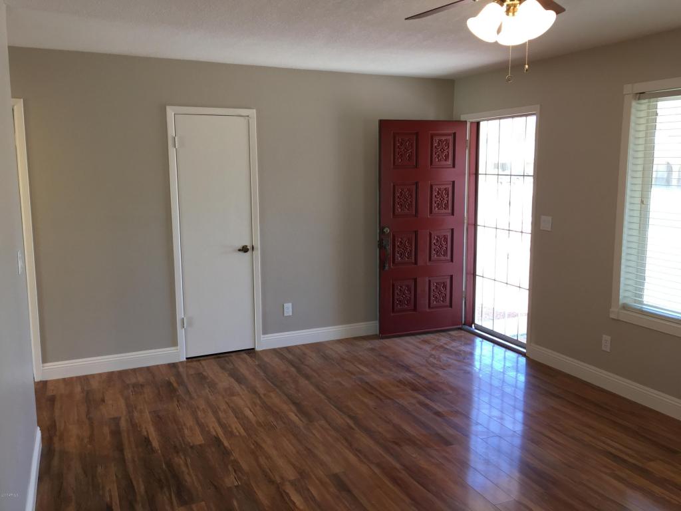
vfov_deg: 48.2
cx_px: 340
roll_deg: -0.2
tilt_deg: -7.8
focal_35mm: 29
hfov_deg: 61.7
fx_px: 571
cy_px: 256
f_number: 2.2
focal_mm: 4.15
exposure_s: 1/30
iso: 40
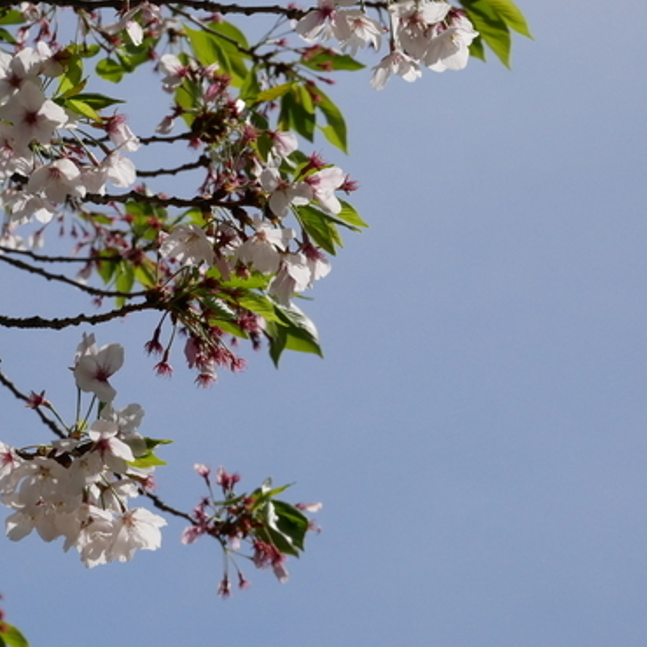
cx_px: 161
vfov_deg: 10.2
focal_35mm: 172
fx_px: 3637
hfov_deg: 10.1
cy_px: 281
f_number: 11
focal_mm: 60
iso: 800
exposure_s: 1/2000
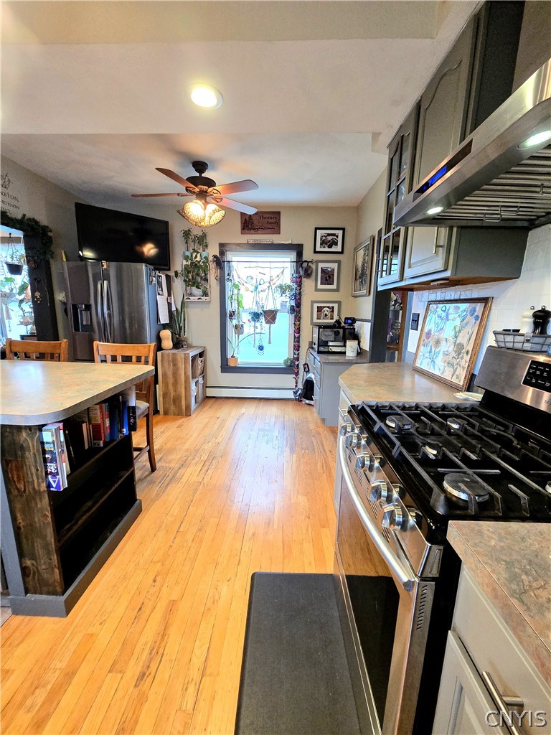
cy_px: 368
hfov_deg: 89.9
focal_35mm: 13
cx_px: 276
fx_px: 276
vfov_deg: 106.2
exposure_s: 1/60
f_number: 2.2
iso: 640
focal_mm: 2.2
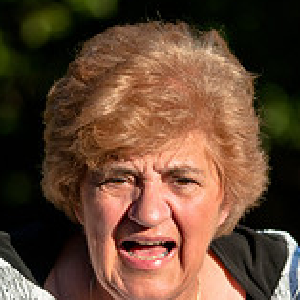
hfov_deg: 2.9
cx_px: 363
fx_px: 5981
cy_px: 309
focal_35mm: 610
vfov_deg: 2.9
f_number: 2.8
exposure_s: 1/3200
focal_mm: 130
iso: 200
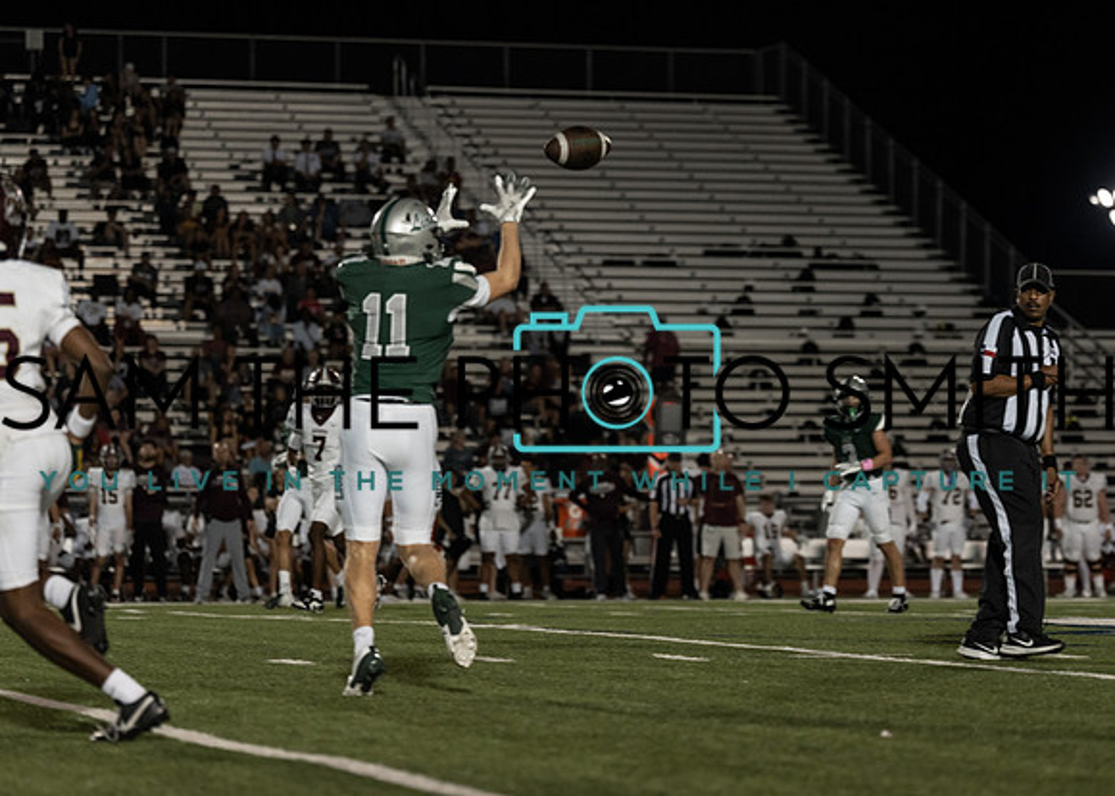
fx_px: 4610
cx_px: 663
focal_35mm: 146
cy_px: 383
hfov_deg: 13.8
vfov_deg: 9.9
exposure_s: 1/1000
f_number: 2.8
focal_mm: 123
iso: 1600
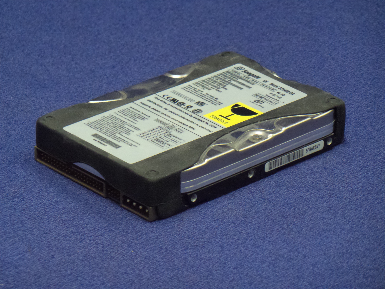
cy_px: 144
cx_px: 192
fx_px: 2402
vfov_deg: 6.9
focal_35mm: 216
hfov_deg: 9.2
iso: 1600
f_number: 4.8
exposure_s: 1/20
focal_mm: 38.6
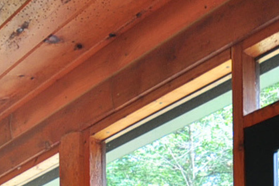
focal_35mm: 81
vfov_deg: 13.4
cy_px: 413
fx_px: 627
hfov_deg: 24.0
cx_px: 1
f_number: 3.5
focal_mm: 10
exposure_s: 1/50
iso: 200
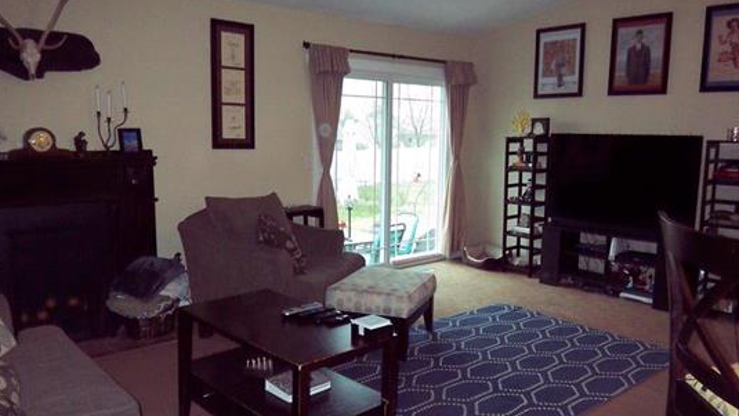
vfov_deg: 38.9
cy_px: 217
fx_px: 588
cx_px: 367
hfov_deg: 64.3
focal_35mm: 30
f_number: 2.8
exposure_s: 1/30
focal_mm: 3.8
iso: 200
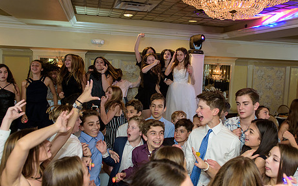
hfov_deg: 60.9
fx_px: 252
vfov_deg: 40.6
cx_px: 172
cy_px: 91
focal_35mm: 31
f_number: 3.2
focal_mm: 24
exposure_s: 1/125
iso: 1600
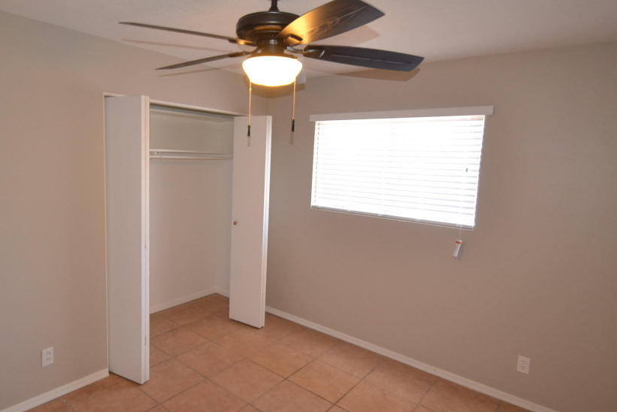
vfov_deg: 59.4
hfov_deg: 80.4
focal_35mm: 21
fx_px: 360
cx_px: 253
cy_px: 187
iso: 560
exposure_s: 1/60
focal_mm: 10
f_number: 3.5
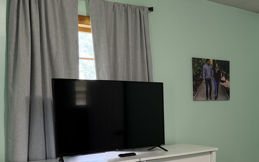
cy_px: 152
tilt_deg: -8.6
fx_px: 402
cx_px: 244
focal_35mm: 57
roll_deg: +0.0
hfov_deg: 33.4
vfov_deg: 22.1
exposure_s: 1/60
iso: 160
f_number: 1.78
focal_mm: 6.76
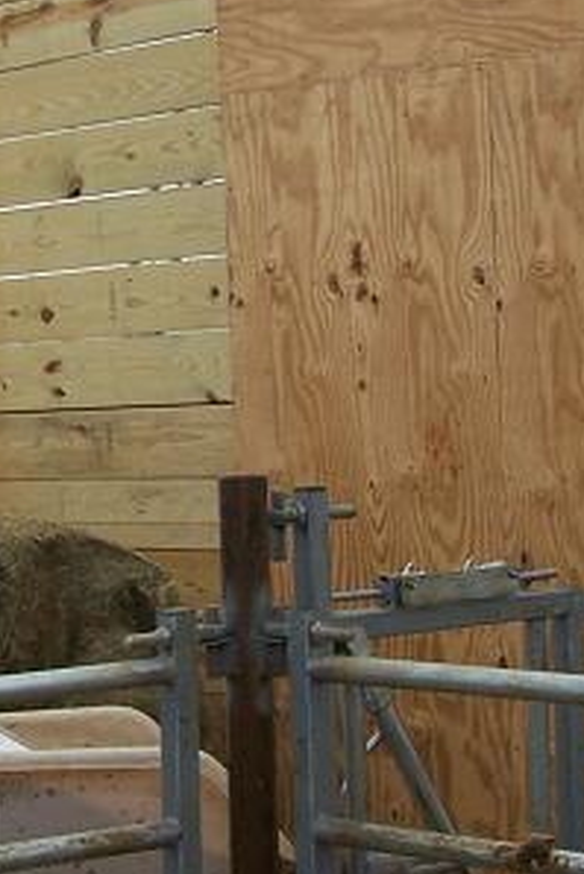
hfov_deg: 10.9
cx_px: -45
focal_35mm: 124
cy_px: 468
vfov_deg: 16.5
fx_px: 3014
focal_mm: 6.3
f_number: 2.8
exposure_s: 1/200
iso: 80
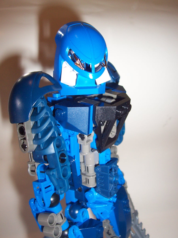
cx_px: 89
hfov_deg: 38.7
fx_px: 254
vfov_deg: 50.1
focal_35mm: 37
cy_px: 119
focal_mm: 5.6
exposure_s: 1/60
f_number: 2.8
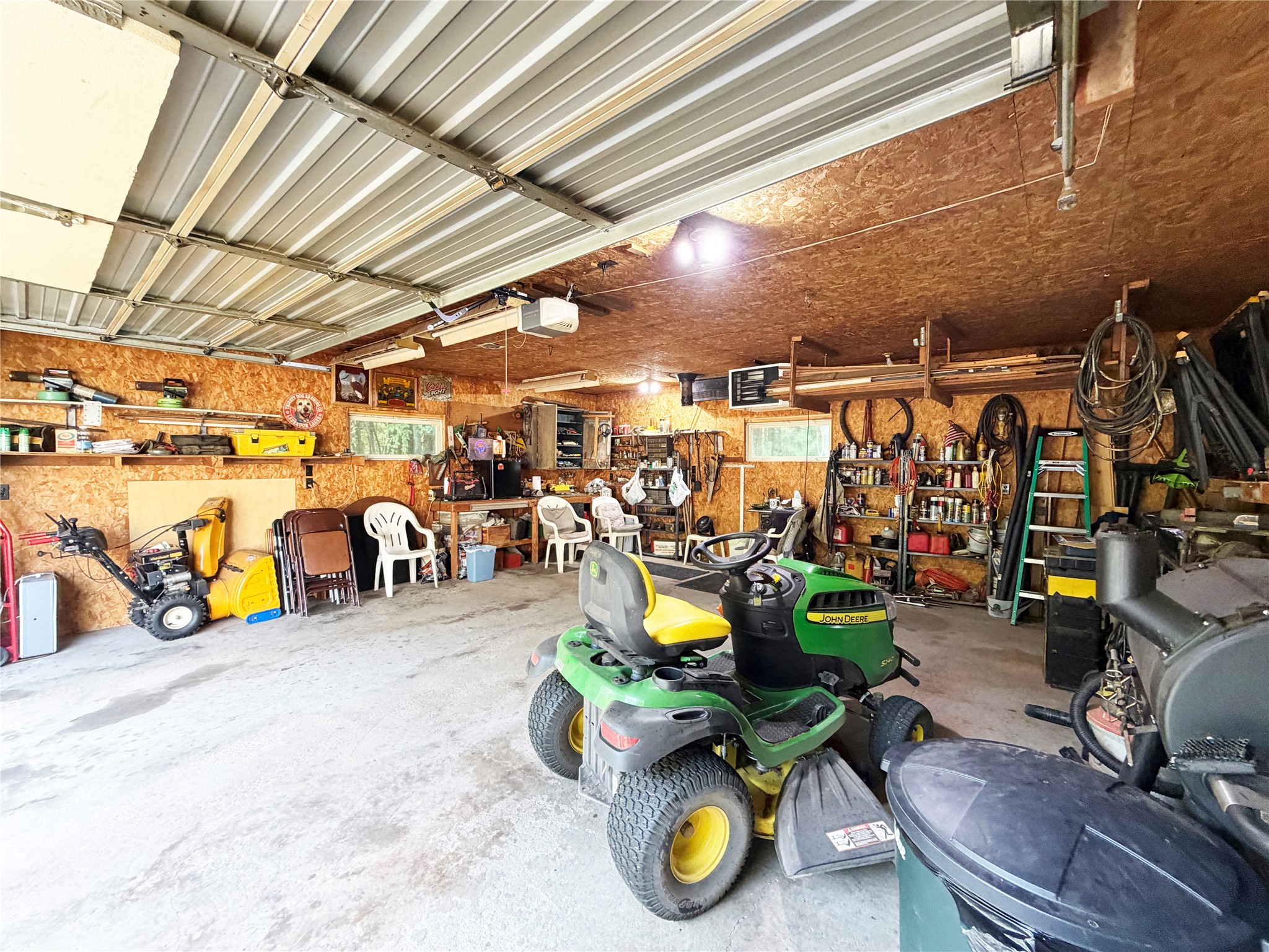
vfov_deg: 85.7
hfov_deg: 102.1
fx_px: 513
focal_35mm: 14
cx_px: 634
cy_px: 476
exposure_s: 1/76
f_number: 2.2
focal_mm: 2.22
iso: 320
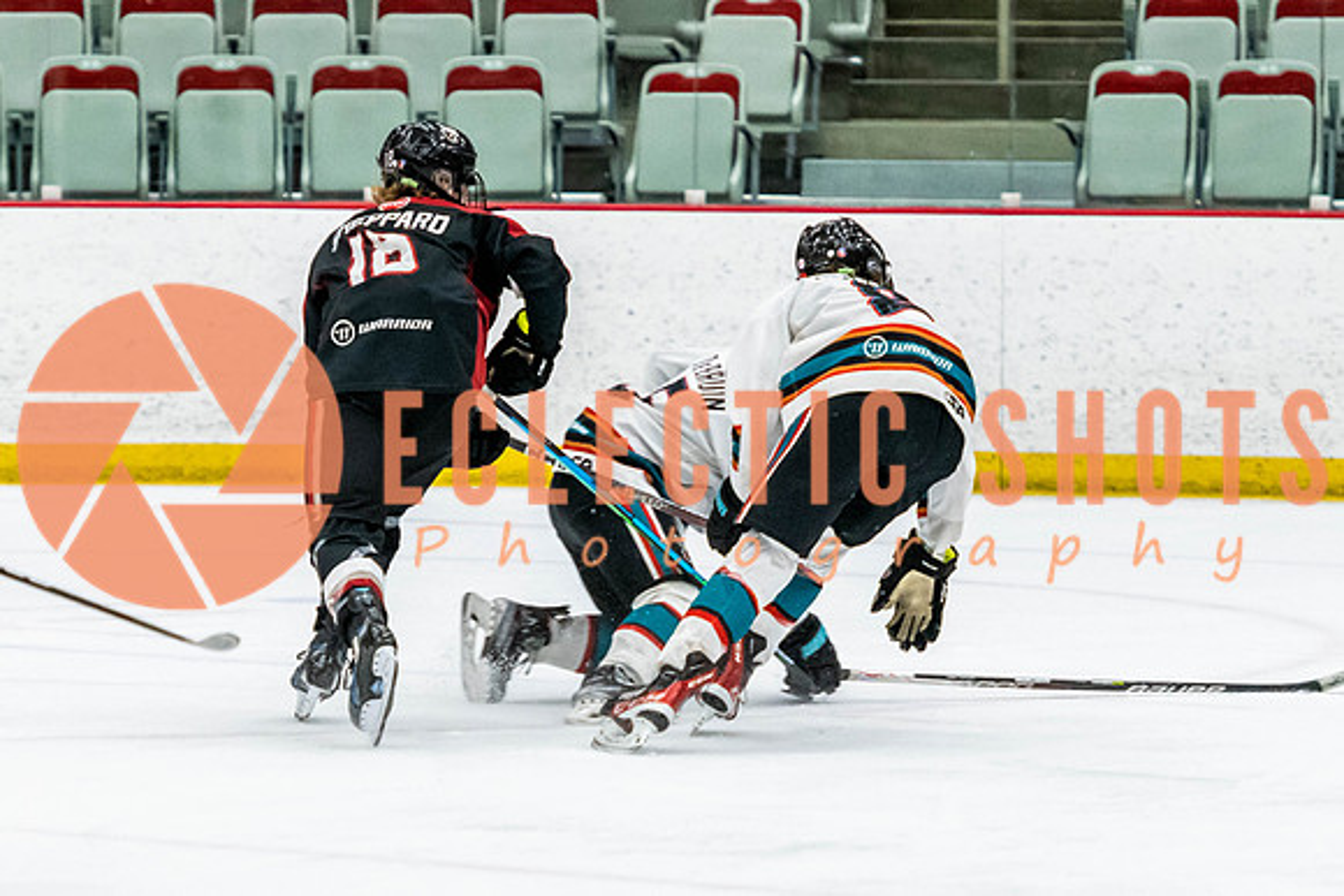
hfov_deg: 7.7
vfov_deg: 5.1
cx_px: 596
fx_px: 10027
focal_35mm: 269
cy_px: 512
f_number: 2.8
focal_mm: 135
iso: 2200
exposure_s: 1/640
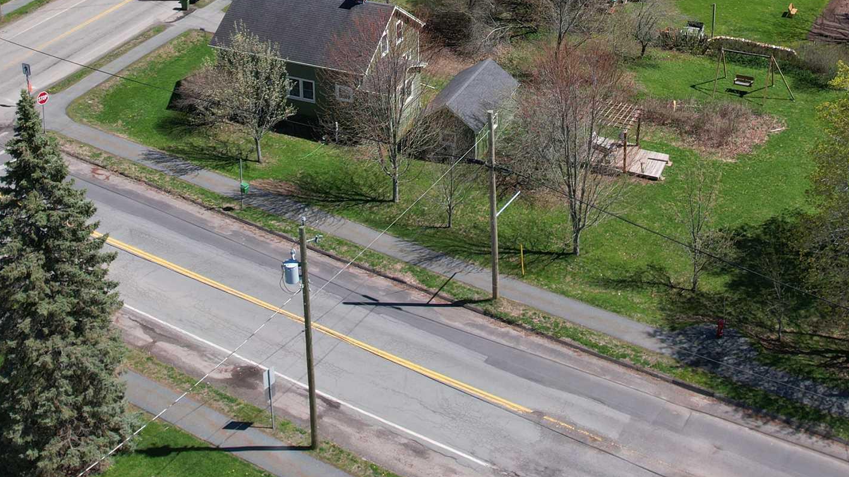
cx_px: 483
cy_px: -83
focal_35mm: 50
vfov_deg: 22.2
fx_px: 1125
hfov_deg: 41.2
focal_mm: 8.38
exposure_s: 1/1600
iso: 110
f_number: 2.8
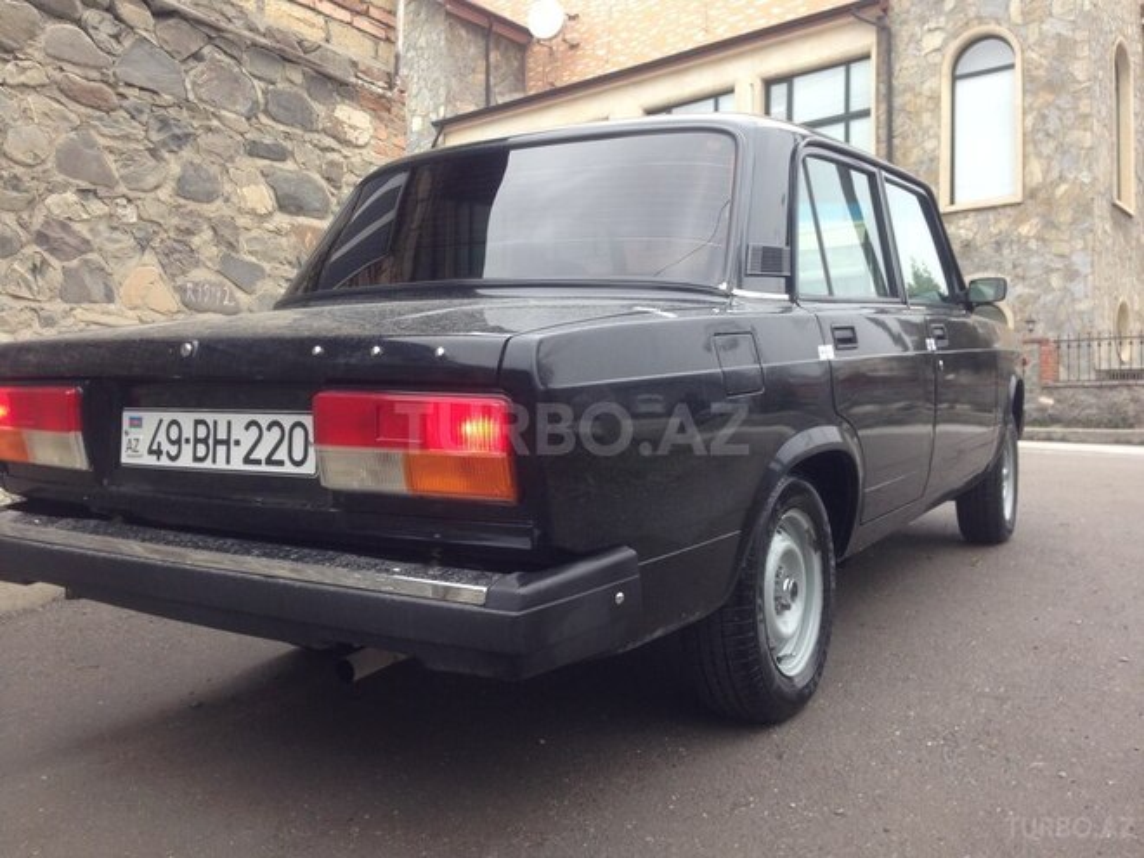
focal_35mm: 33
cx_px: 572
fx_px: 1091
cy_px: 429
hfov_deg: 55.4
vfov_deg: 42.9
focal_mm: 4.12
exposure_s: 1/120
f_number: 2.4
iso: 50
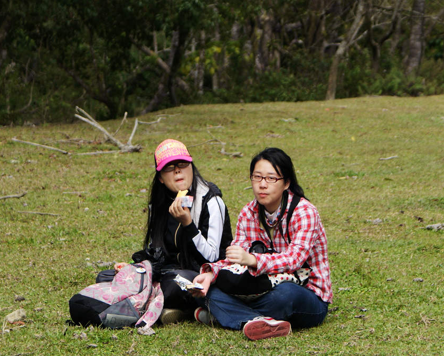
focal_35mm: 120
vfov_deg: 12.9
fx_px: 1577
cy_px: 180
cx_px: 213
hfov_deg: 16.0
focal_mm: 70
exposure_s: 1/500
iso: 100
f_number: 5.6
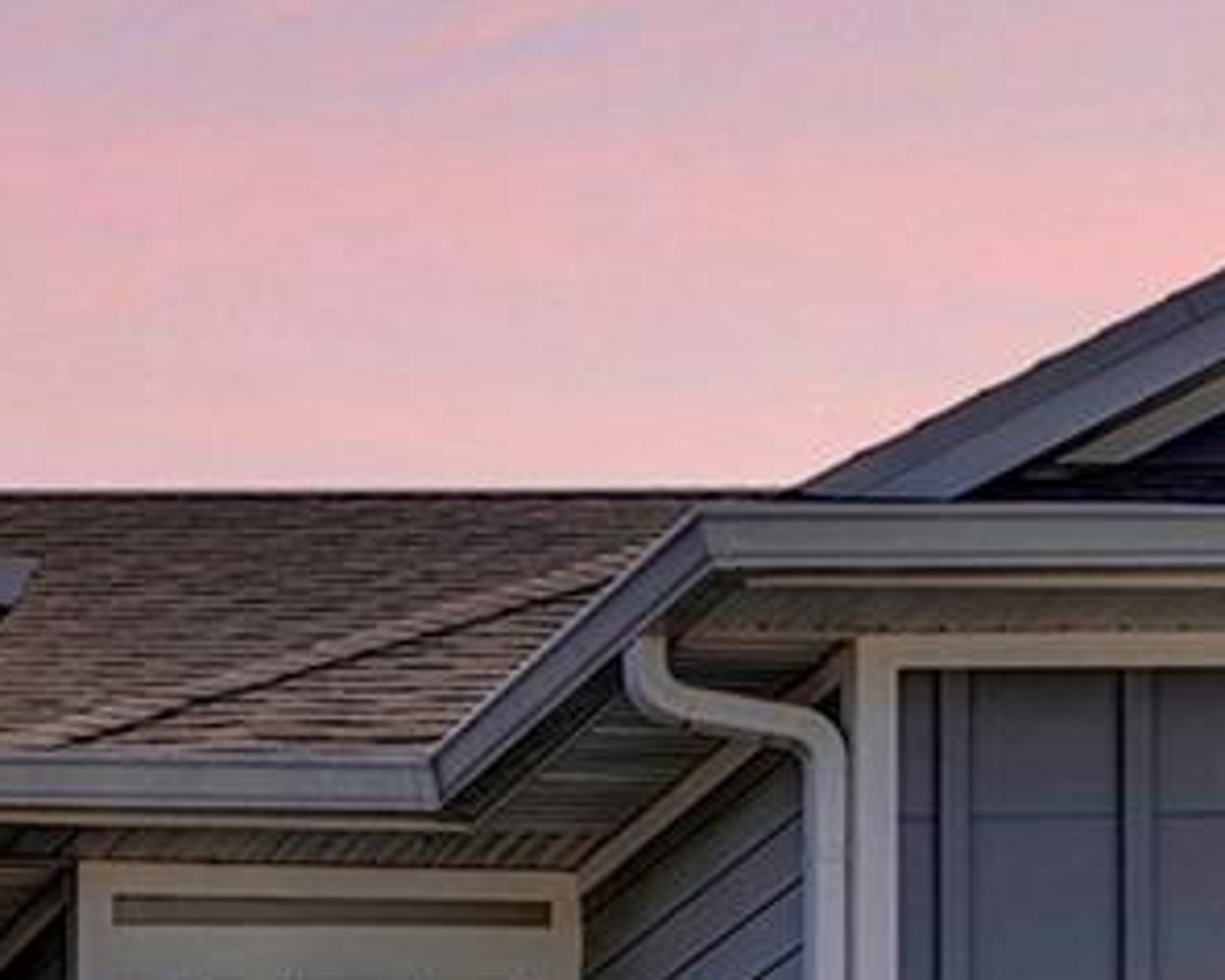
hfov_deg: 8.7
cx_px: -1411
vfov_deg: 7.1
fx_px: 7544
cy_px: 2115
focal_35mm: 208
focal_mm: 41
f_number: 8
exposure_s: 1/160
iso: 80
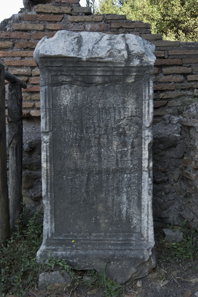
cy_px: 148
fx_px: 330
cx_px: 99
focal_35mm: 40
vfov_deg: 48.5
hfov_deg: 33.4
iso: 200
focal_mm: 40
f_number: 20
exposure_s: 1/10
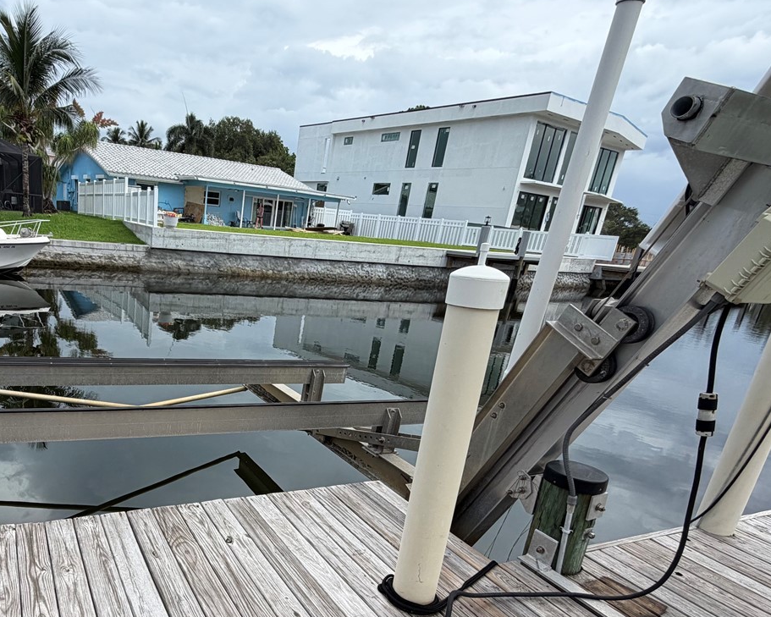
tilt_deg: -18.8
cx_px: 212
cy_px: 404
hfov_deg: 66.8
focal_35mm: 24
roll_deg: -4.4
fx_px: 548
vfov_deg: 57.7
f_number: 2.2
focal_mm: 2.22
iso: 40
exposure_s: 1/531
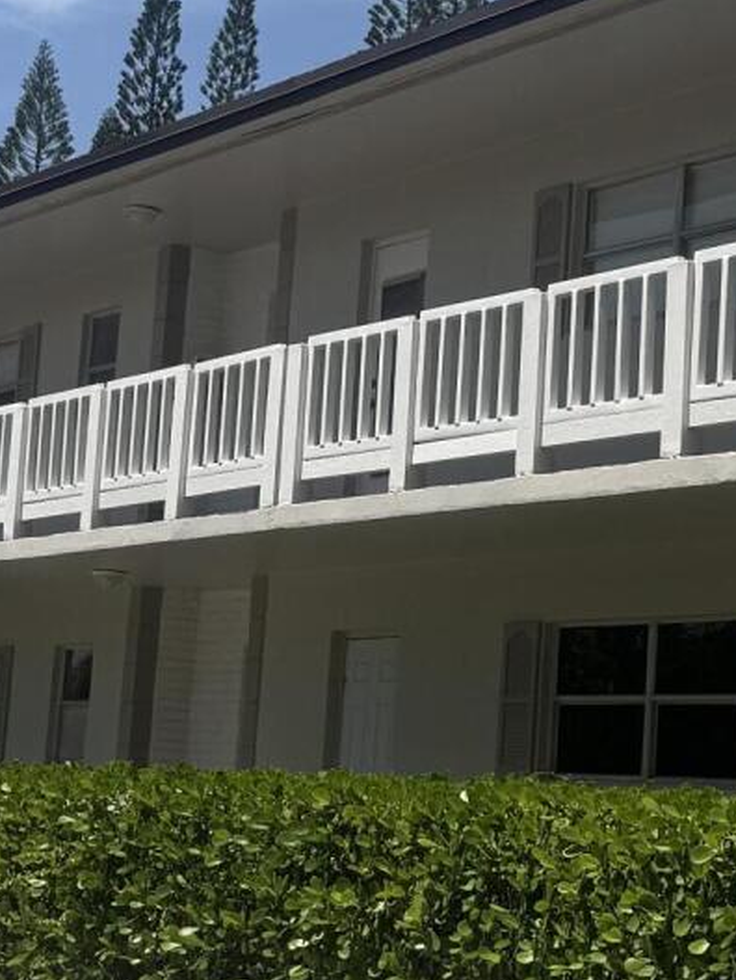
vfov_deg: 21.5
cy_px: 415
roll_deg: -1.3
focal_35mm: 91
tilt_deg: +10.0
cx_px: 431
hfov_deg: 16.2
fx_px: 2577
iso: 80
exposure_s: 1/6410
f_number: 1.78
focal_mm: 6.76
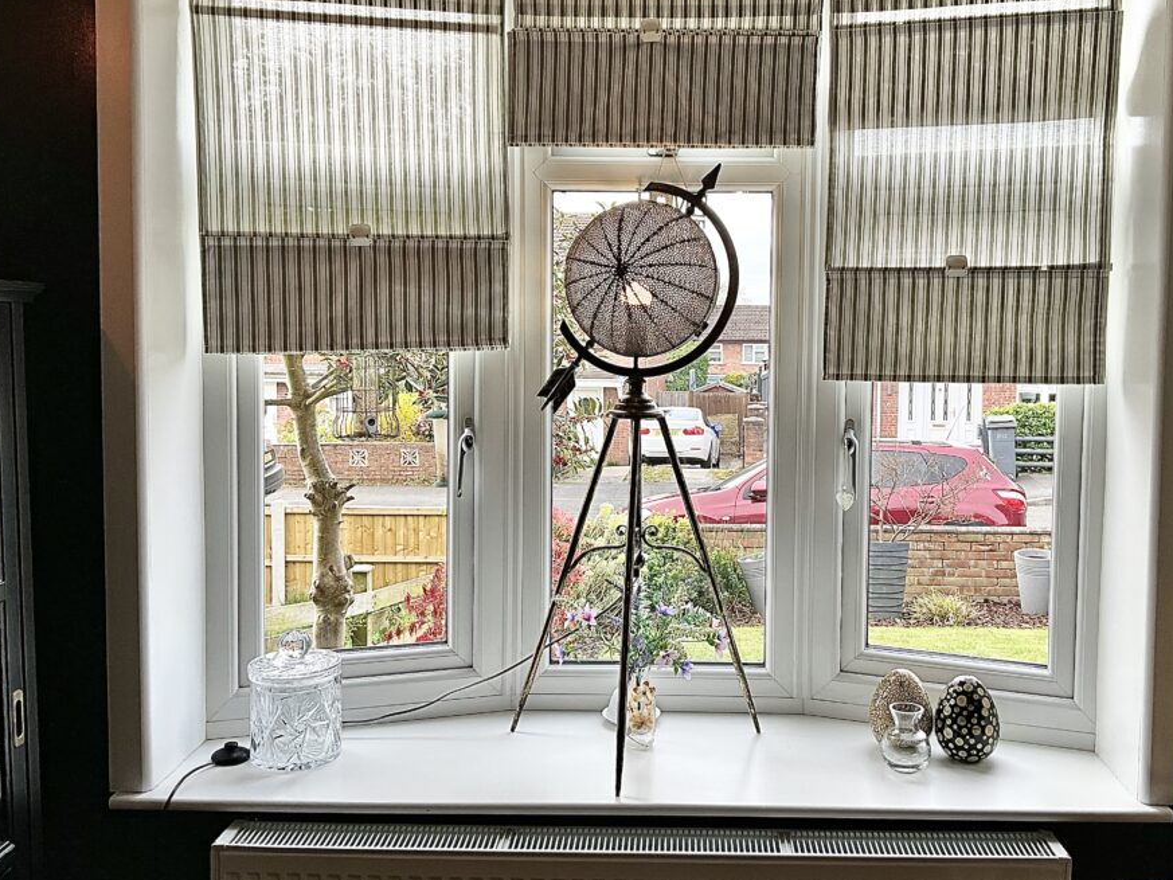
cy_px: 395
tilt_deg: -4.2
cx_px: 670
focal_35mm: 34
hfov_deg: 53.8
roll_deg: -0.4
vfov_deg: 41.8
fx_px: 1152
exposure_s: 1/139
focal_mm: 3
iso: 20
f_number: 1.8
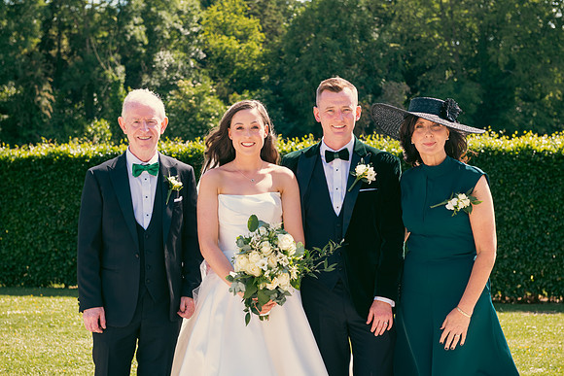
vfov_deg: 19.5
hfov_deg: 28.8
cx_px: 282
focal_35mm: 70
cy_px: 188
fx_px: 1097
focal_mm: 70
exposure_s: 1/200
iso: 125
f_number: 6.3
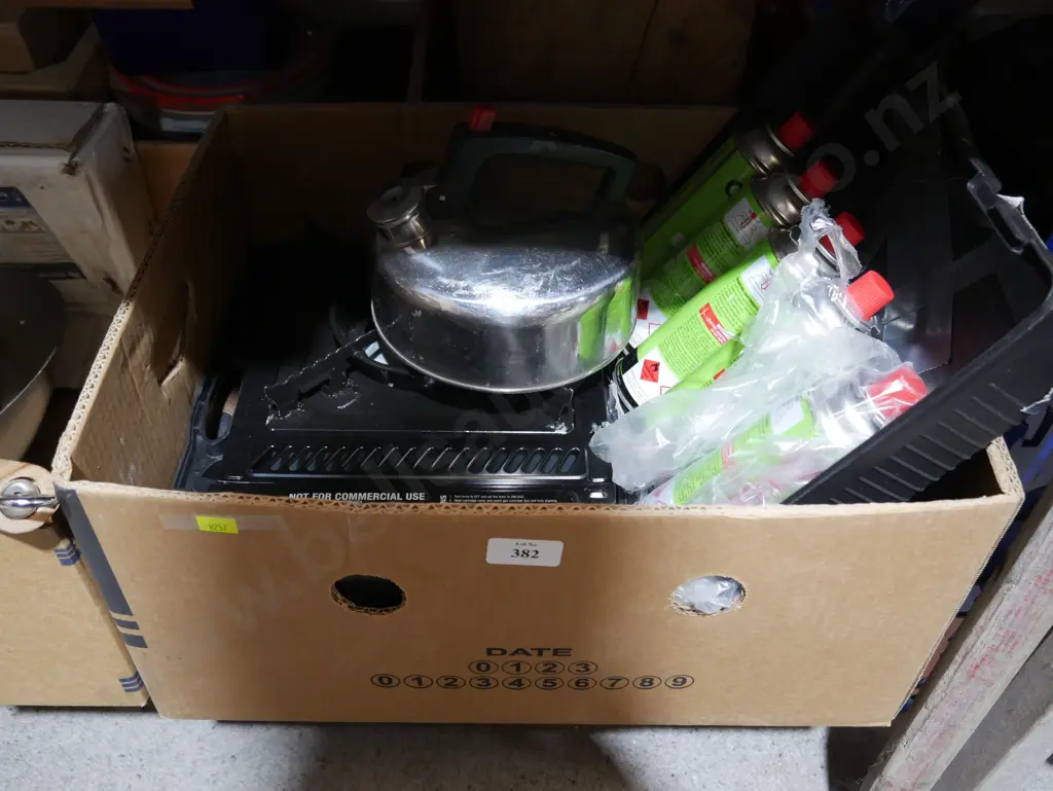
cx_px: 526
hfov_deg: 56.8
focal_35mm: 32
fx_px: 974
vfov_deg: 44.2
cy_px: 396
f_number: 3.6
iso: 1000
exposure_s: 1/60
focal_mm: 16
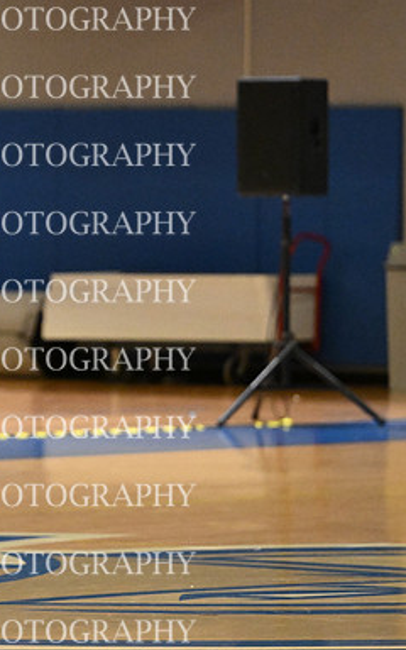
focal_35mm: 357
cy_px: 325
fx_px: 6320
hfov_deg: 3.7
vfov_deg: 5.9
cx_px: -49
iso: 8000
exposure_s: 1/1000
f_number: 2.8
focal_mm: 155
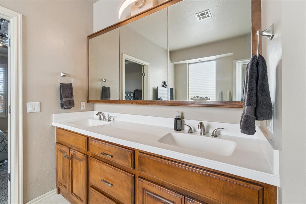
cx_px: 153
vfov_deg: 77.3
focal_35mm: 15
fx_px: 127
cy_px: 102
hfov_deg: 100.4
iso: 200
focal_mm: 10
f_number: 6.3
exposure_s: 1/80
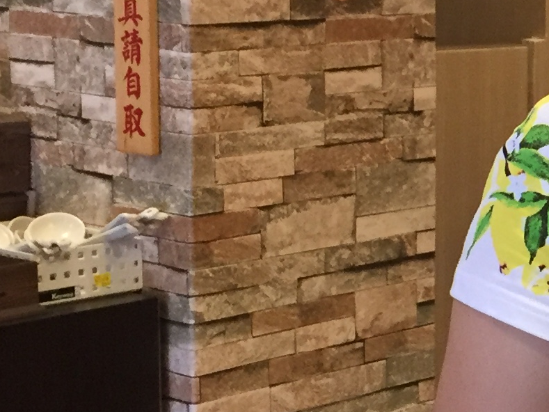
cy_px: 164
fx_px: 1903
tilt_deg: -8.5
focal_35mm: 120
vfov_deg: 12.3
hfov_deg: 15.0
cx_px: 879
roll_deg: -3.3
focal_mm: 4.15
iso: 125
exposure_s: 1/30
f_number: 2.2
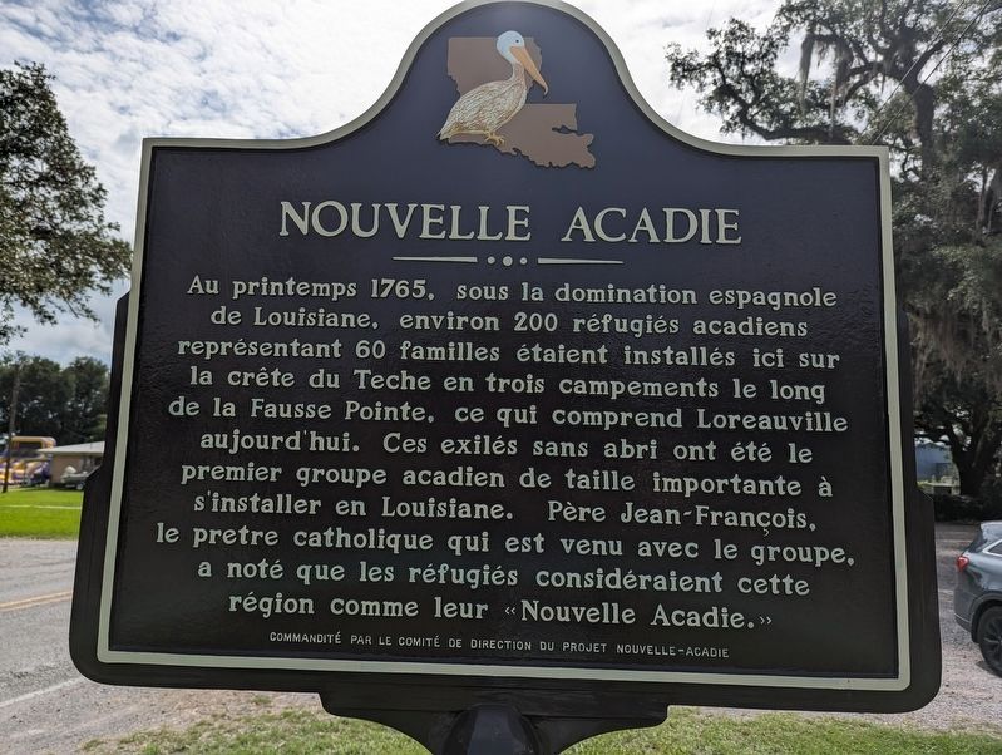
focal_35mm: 24
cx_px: 501
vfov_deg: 57.0
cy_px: 378
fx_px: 696
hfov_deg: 71.5
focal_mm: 6.81
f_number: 1.85
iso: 25
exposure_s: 1/1887
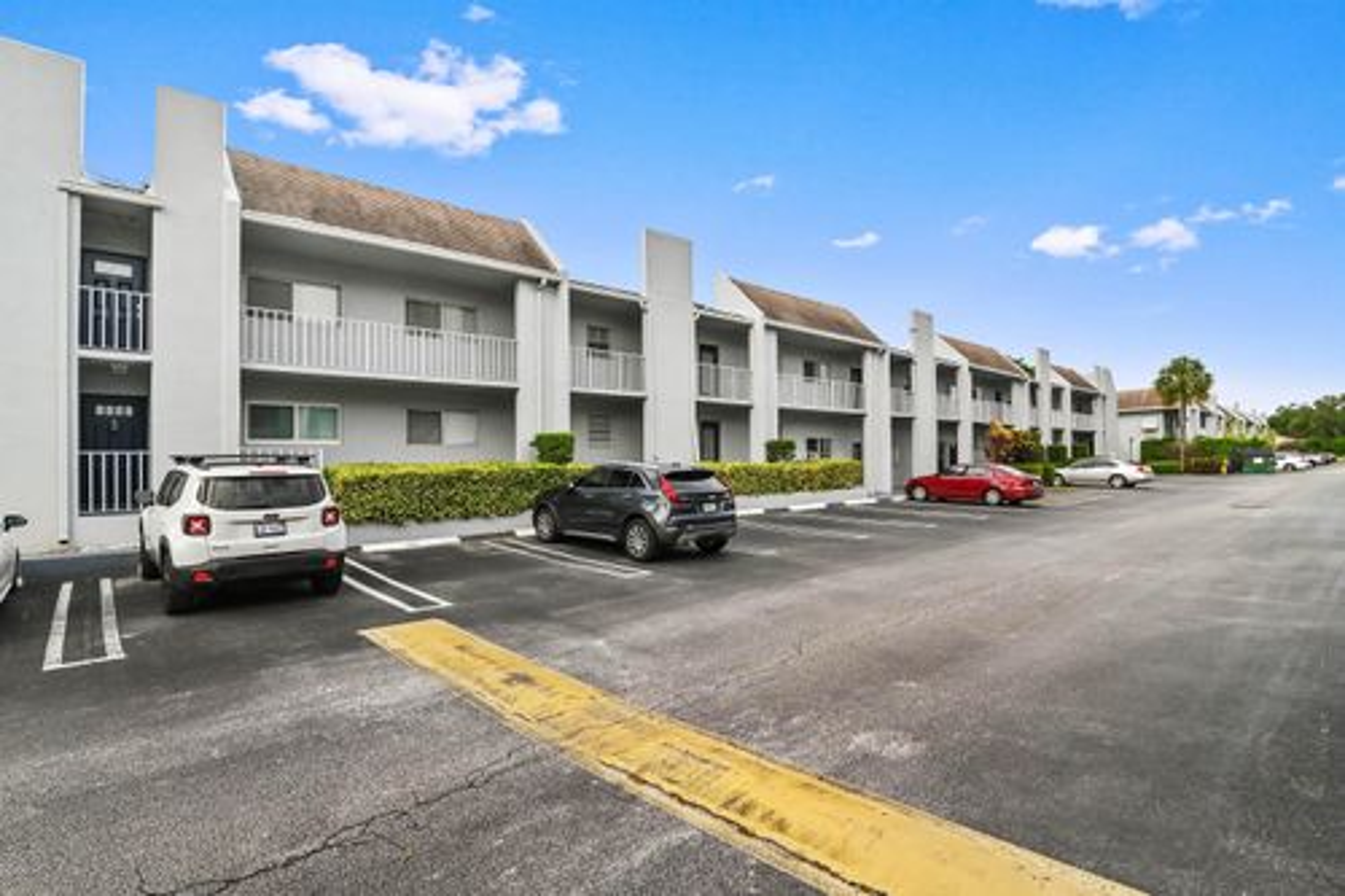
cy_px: 448
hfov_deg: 96.8
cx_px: 672
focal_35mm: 16
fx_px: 598
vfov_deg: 73.7
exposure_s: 1/1250
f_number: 9
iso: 400
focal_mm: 16
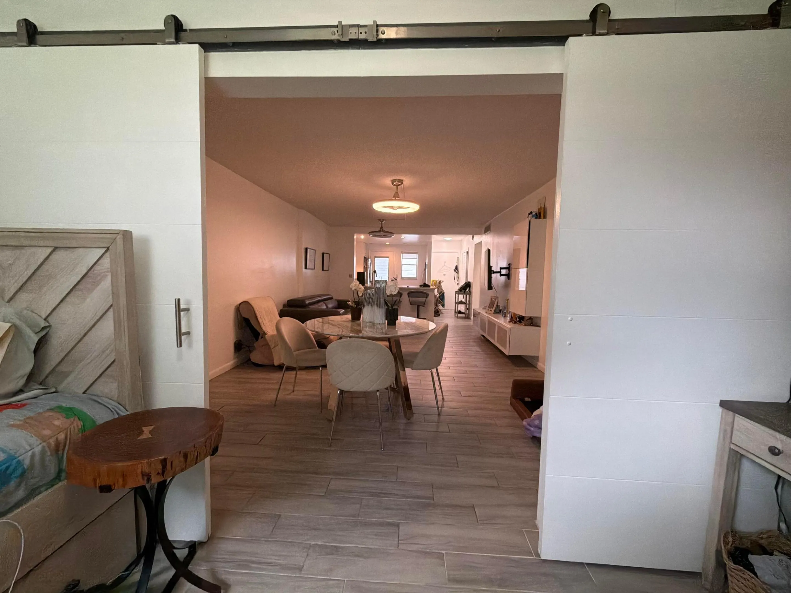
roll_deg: -1.3
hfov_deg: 102.1
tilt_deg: -4.1
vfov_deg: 85.7
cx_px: 396
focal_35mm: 14
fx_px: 320
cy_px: 296
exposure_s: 1/60
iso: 400
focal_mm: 2.22
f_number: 2.2
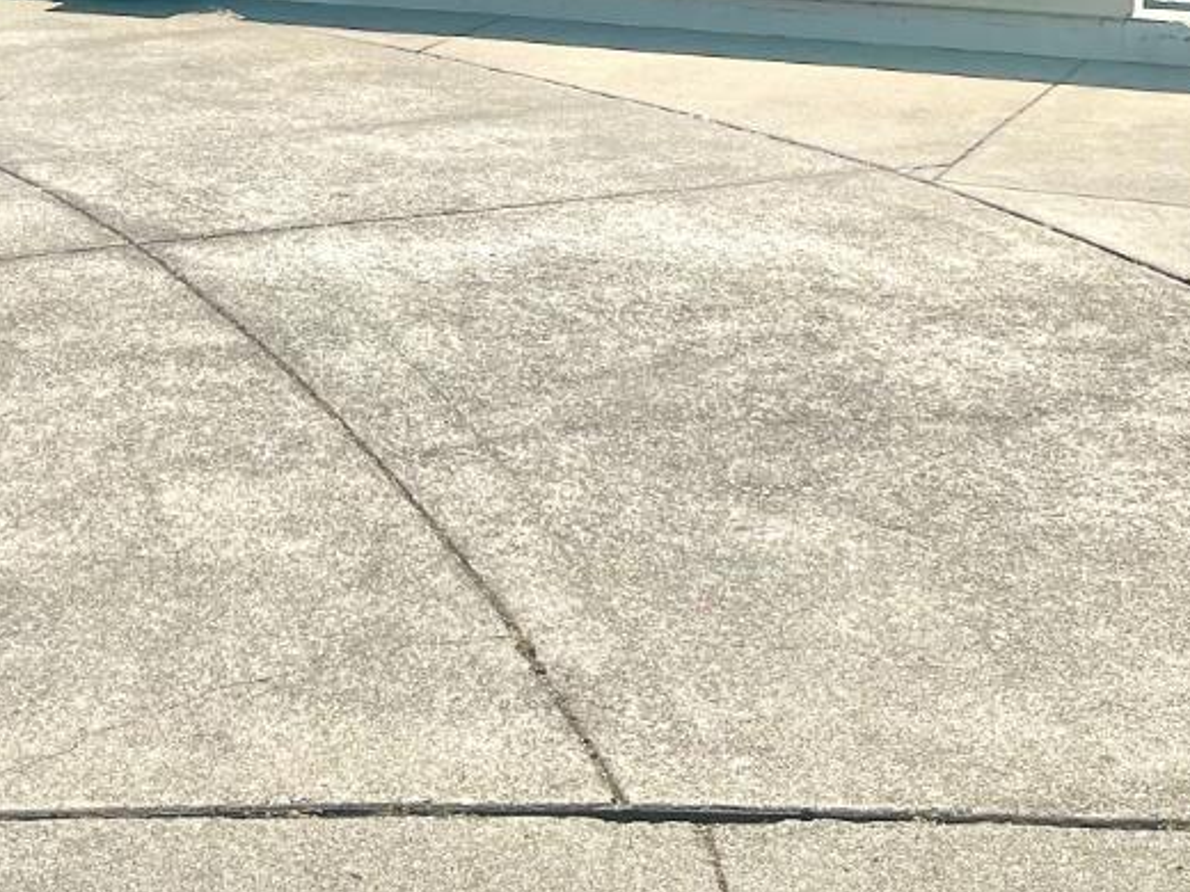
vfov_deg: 18.1
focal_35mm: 75
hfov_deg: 25.5
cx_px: 231
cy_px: -333
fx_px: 2578
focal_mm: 5.7
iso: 50
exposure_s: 1/5587
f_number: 1.5
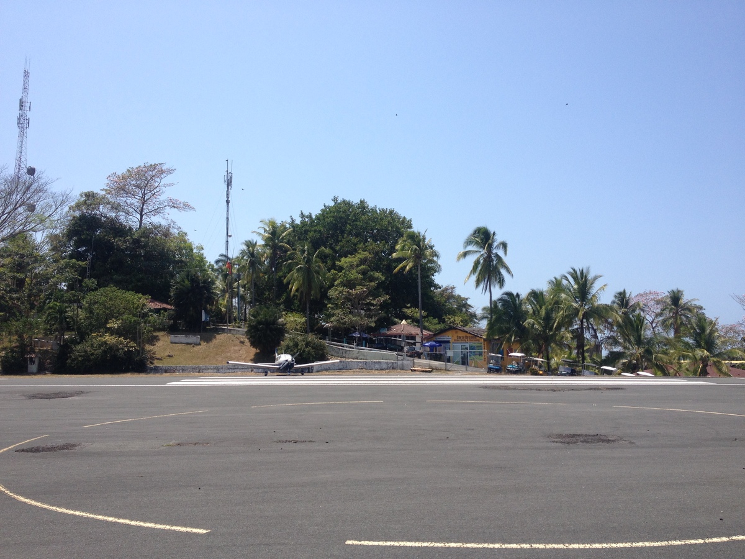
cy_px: 280
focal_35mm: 35
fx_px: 753
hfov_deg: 52.6
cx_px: 372
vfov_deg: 40.7
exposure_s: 1/1905
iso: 50
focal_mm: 4.28
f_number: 2.4
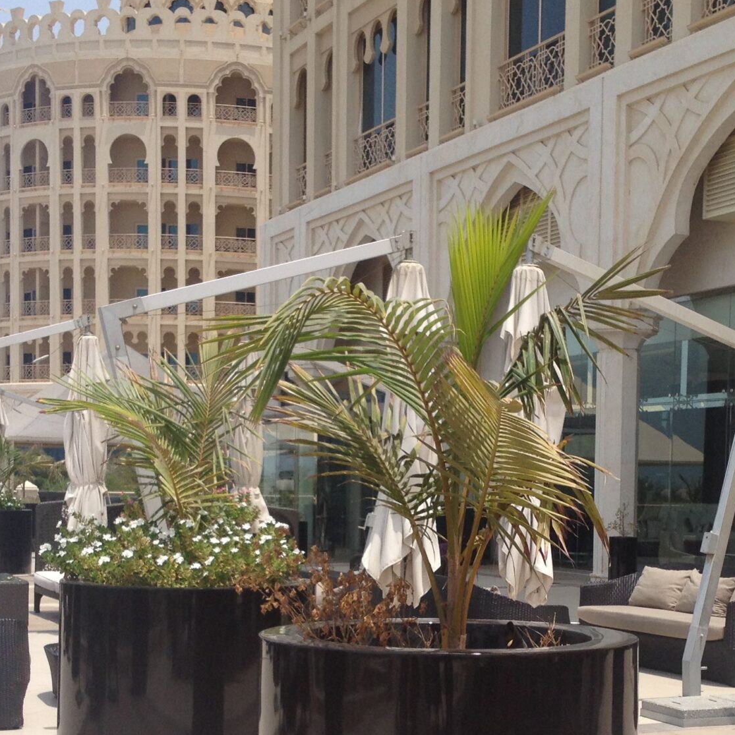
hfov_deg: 24.3
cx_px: 448
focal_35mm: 71
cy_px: 535
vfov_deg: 24.1
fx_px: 1706
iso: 50
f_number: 2.4
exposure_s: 1/1623
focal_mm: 4.28
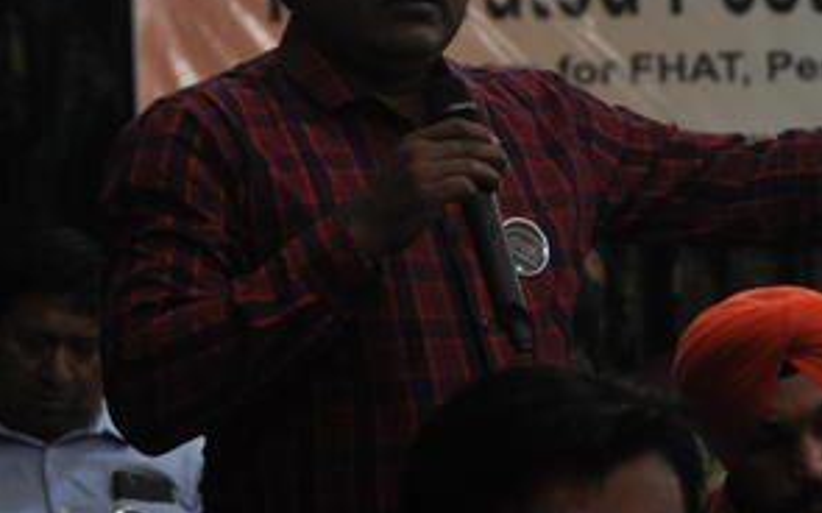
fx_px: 6606
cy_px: 46
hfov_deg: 7.1
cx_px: 432
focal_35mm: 295
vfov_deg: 4.4
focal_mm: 95
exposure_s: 1/50
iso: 800
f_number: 5.3
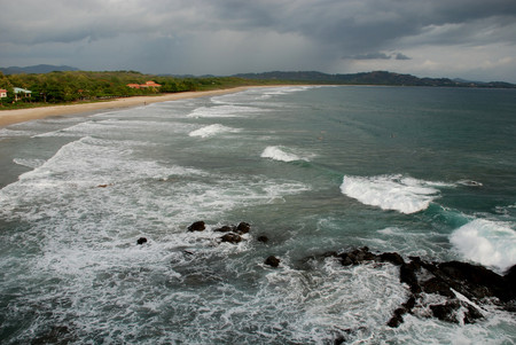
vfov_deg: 43.7
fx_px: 430
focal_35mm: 30
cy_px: 172
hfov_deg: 61.9
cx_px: 258
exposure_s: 1/200
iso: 100
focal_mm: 20
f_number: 7.1
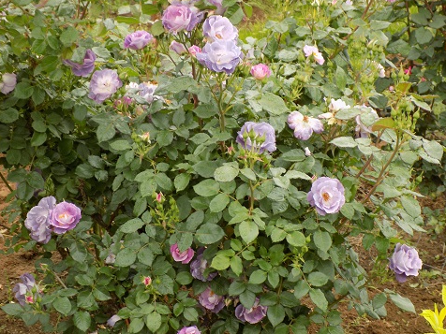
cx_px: 224
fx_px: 1391
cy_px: 167
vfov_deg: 13.7
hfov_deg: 18.2
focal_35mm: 108
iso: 80
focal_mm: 19.1
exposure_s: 1/40
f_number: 4.7
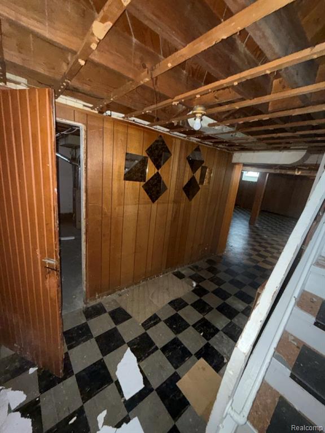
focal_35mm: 14
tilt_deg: -15.1
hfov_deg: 85.7
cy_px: 216
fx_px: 175
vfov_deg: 102.1
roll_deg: -4.5
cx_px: 162
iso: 400
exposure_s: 1/18
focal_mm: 2.22
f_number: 2.2
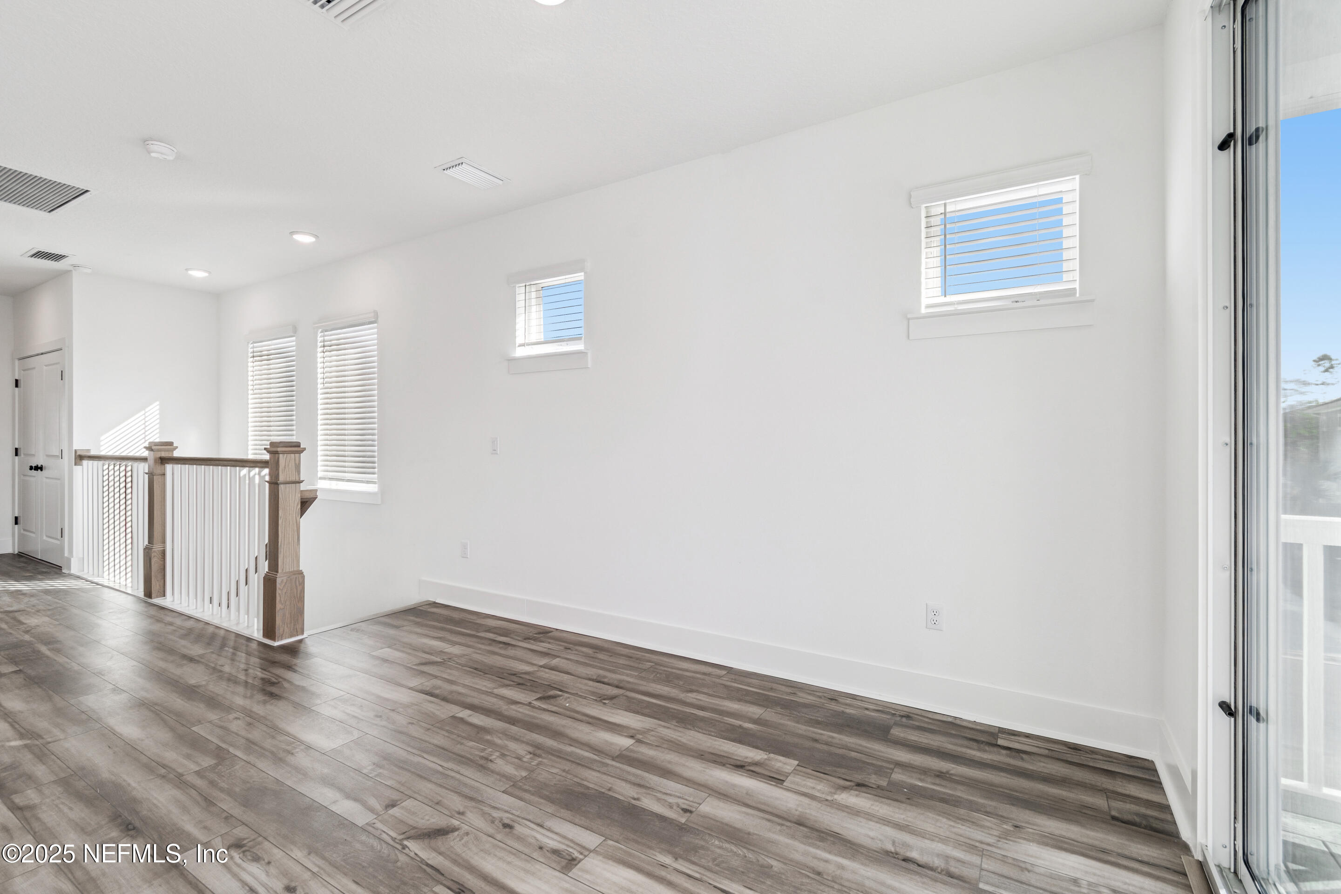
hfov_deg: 100.4
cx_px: 670
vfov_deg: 77.3
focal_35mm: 15
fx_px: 559
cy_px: 447
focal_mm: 10
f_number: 7.1
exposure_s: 1/10
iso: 100
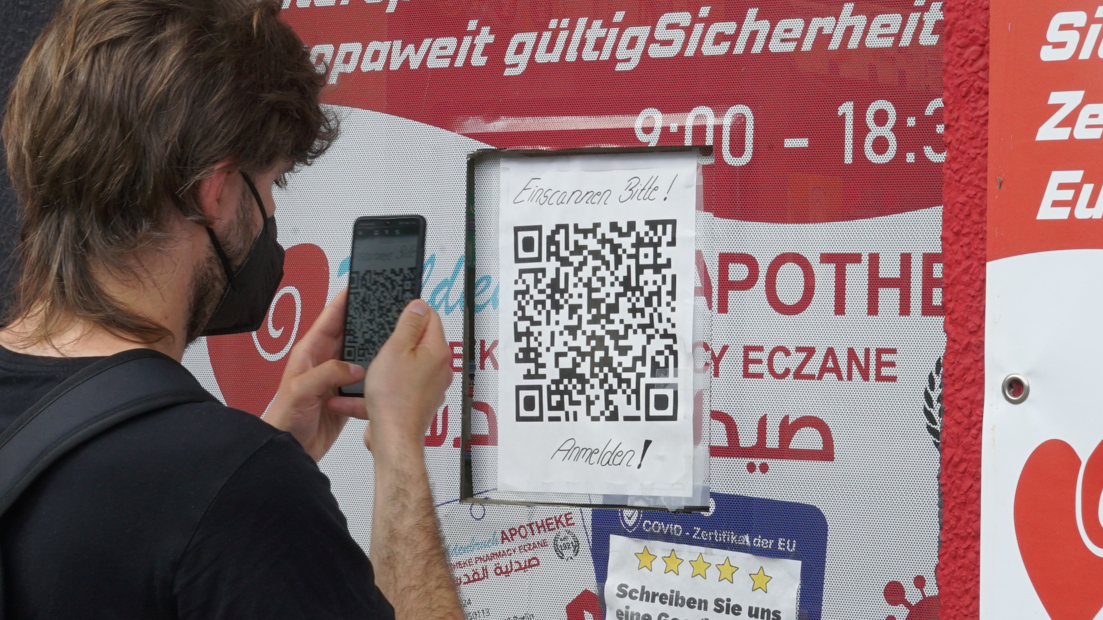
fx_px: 3246
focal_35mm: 111
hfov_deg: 19.3
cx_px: 552
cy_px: 262
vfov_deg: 10.9
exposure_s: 1/50
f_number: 22
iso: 640
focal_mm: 70
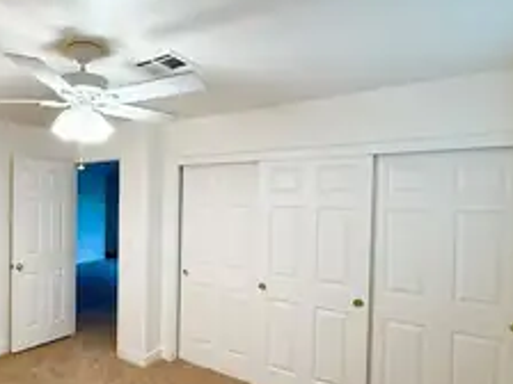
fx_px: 370
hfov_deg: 63.9
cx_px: 110
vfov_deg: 54.8
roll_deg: -0.7
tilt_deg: -0.9
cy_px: 208
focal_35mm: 25
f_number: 2.2
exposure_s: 1/120
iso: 250
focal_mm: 2.22
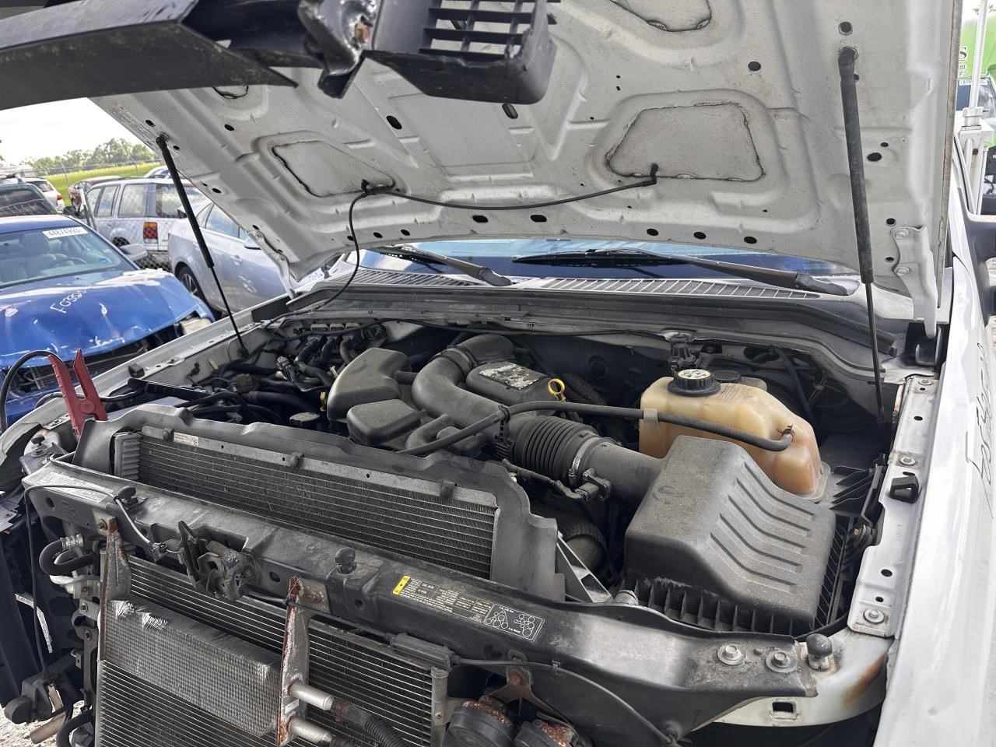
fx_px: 691
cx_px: 498
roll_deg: +6.1
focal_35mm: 24
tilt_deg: -17.6
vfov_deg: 56.8
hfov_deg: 71.6
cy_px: 374
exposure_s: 1/396
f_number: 1.78
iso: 80
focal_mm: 6.86
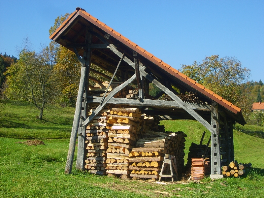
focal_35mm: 61
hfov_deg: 31.7
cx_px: 132
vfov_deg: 24.0
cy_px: 99
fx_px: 465
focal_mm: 10.3
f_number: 3.6
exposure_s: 1/350
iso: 50
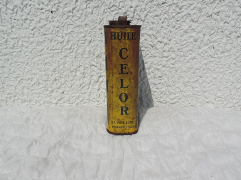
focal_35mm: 28
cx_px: 120
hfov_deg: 63.4
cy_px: 90
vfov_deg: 49.7
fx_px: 195
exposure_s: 1/1600
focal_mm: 4.9
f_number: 4.8
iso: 80
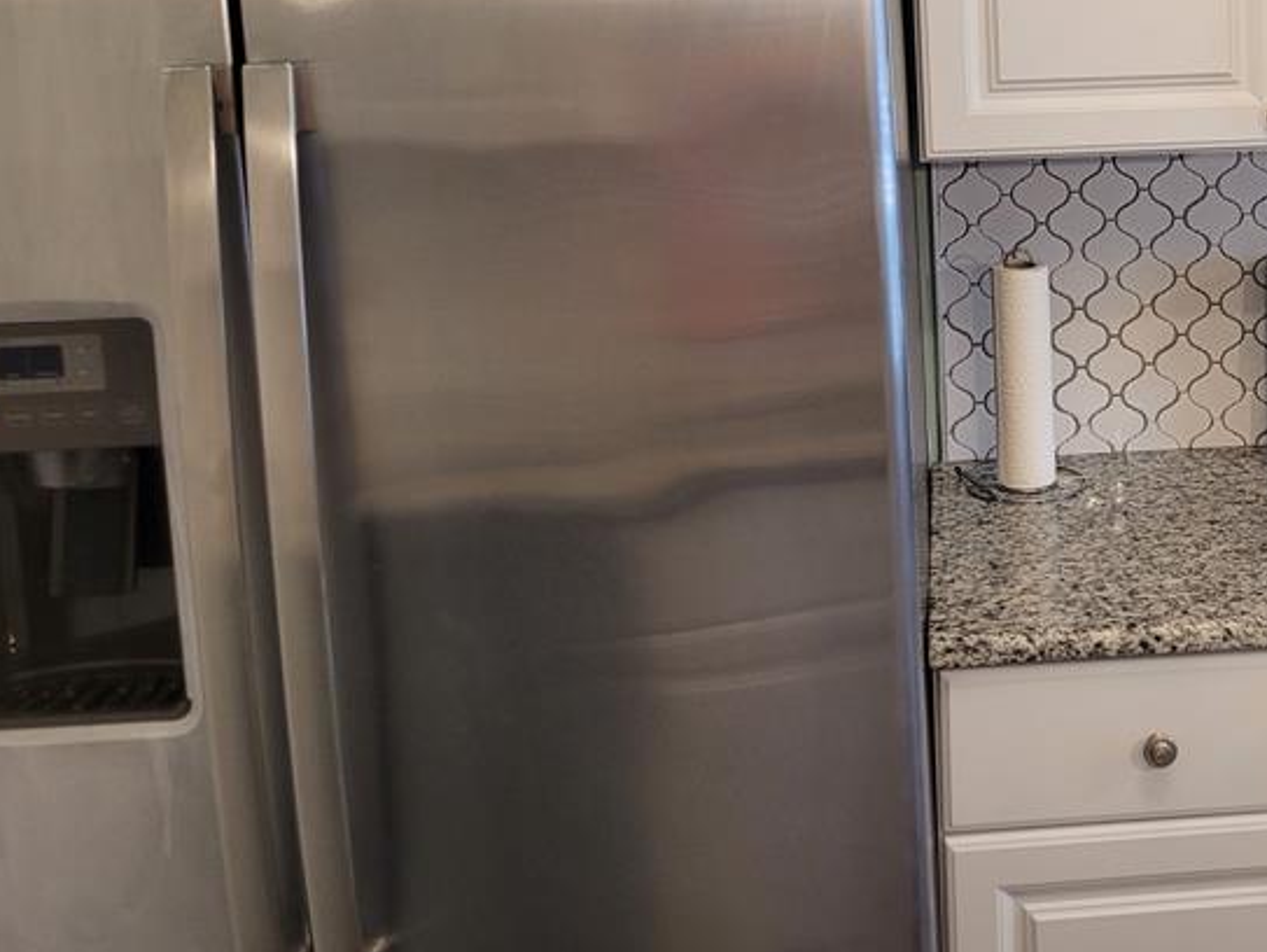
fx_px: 1795
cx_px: 1176
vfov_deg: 28.9
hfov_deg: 36.1
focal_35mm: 49
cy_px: 168
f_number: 1.8
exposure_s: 1/60
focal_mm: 5.4
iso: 160
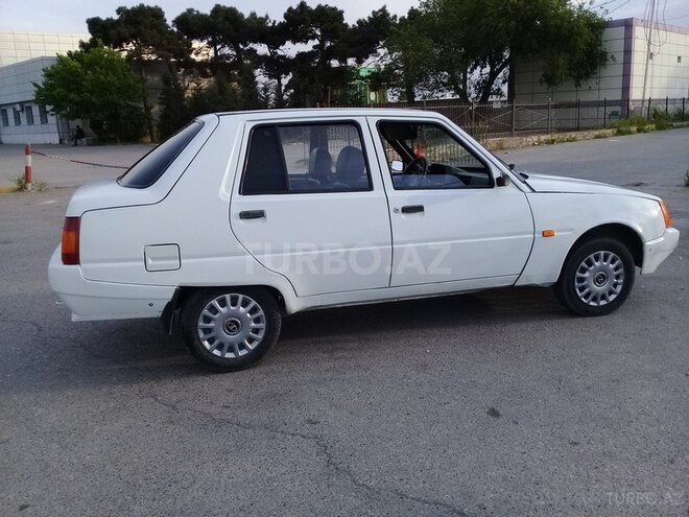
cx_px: 344
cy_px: 258
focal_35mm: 31
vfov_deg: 45.4
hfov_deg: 58.4
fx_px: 617
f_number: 2.2
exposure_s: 1/576
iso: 50
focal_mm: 3.3
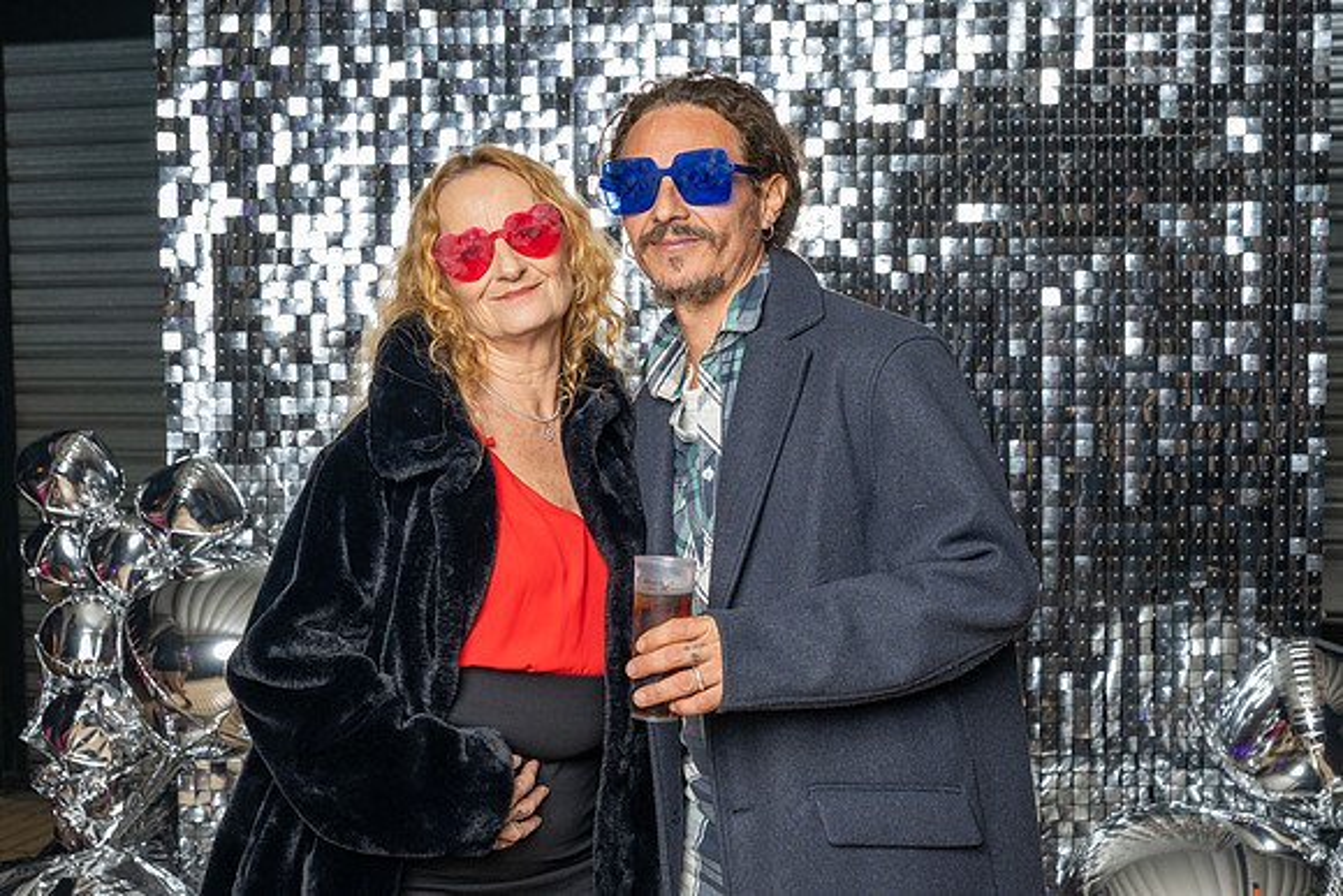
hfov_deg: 38.2
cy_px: 440
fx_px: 1939
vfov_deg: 26.0
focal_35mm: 52
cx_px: 692
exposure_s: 1/160
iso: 200
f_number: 5.6
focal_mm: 44
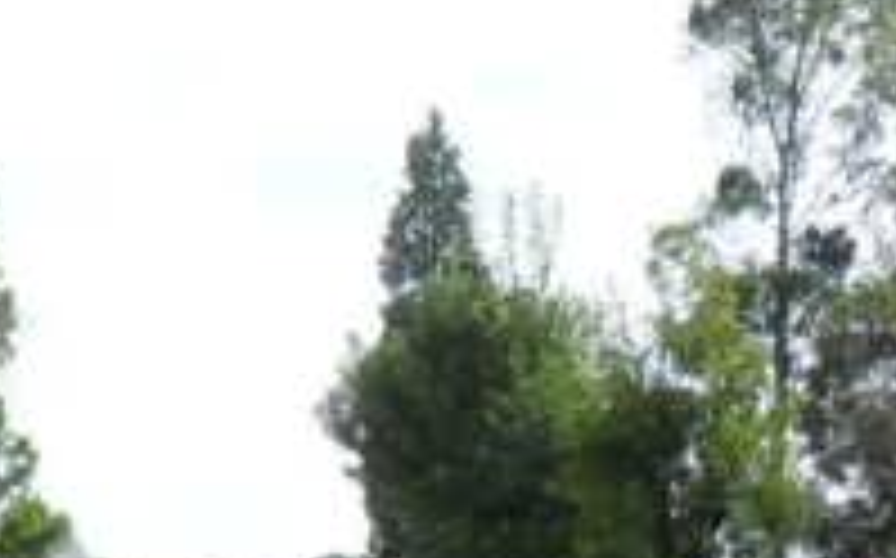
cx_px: 77
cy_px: 1498
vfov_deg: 7.0
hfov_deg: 12.0
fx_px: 4221
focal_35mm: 173
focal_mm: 4.9
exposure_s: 1/500
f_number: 3.5
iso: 100
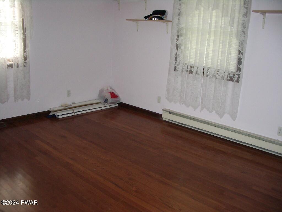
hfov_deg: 52.6
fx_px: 285
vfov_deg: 40.7
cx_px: 141
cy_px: 106
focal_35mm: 35
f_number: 2.6
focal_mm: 5.8
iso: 200
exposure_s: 1/60
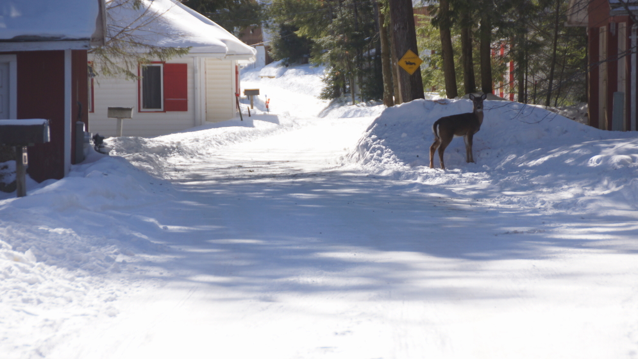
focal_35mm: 205
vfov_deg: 5.9
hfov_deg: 10.5
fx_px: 3468
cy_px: 178
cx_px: 318
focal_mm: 130
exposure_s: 1/200
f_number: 5.6
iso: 125
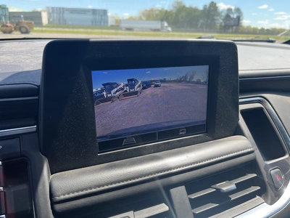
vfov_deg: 53.1
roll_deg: -2.1
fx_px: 218
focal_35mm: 26
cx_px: 145
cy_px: 109
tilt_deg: -20.5
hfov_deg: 67.3
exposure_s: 1/537
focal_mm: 5.1
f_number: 1.6
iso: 50
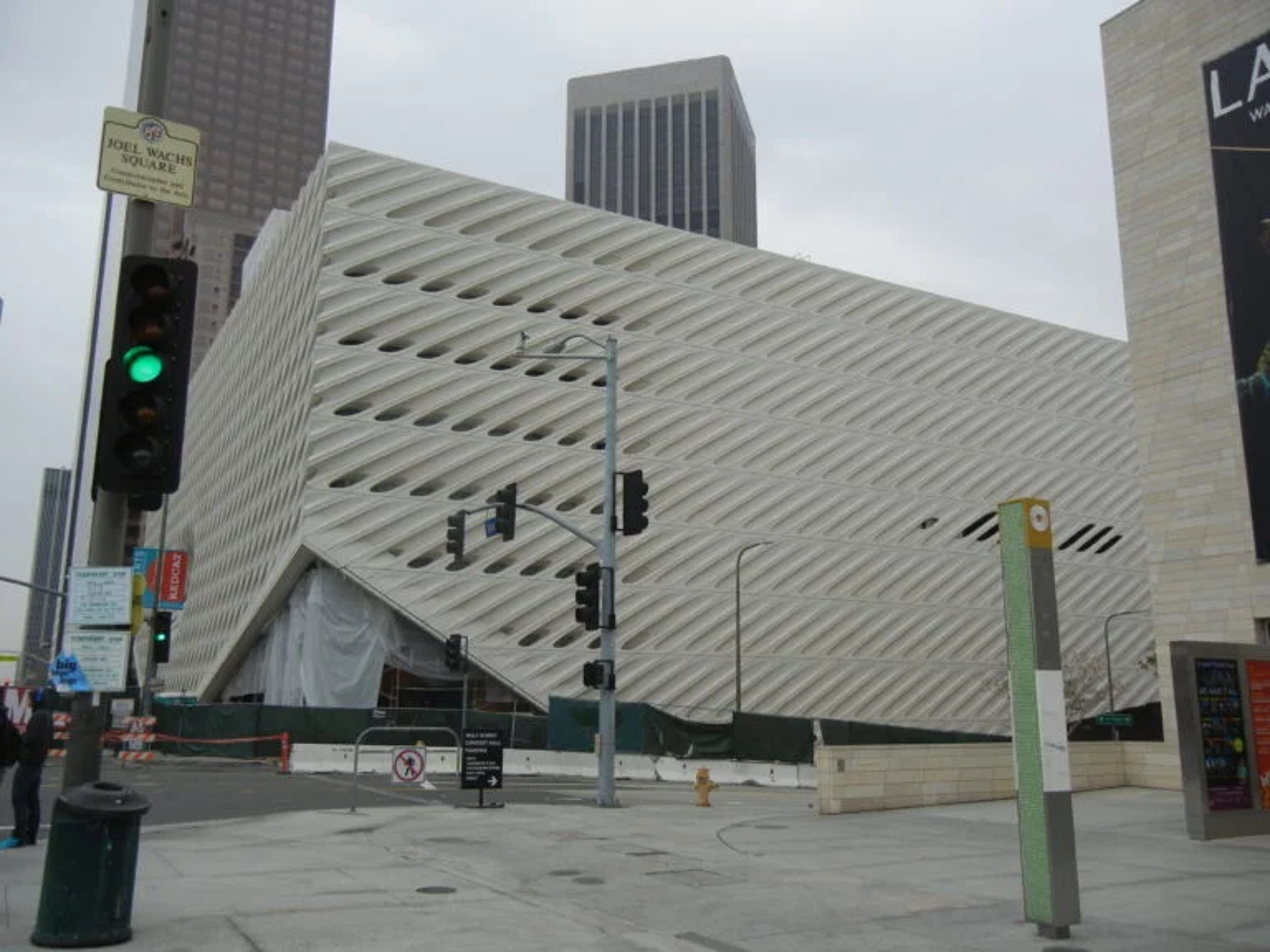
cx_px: 635
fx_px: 1101
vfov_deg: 46.8
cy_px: 476
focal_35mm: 30
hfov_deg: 60.0
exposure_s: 1/768
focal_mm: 5.4
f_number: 3.5
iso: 160
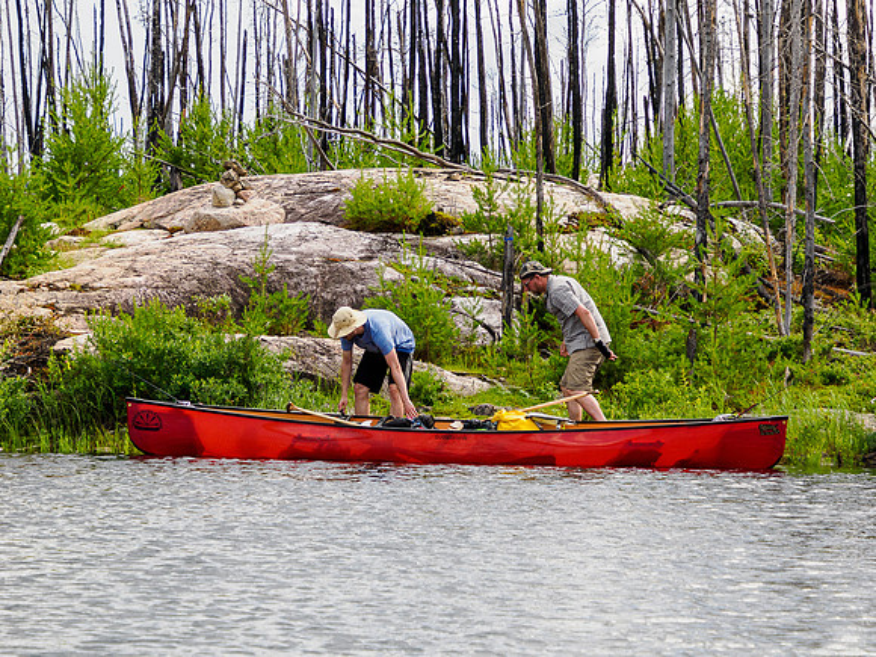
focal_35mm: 174
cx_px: 438
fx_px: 4403
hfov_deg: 11.4
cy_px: 328
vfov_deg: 8.5
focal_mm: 87
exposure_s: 1/160
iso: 500
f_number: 8
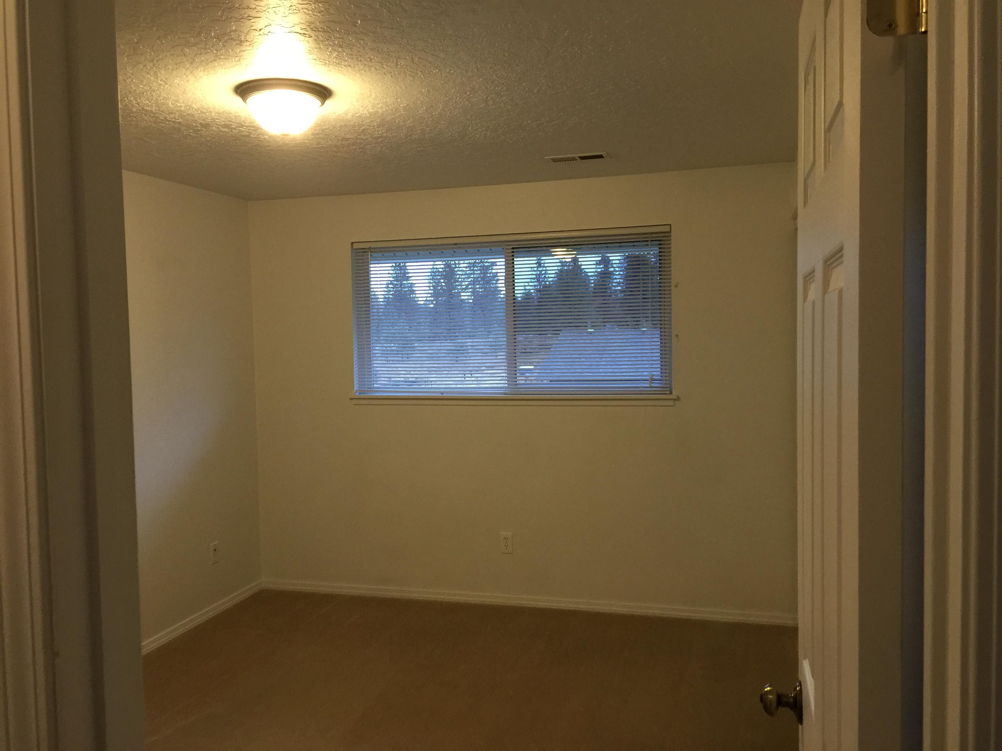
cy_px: 376
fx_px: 839
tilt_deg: -3.9
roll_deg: +1.0
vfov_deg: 48.2
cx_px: 501
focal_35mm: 29
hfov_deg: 61.7
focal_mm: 4.15
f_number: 2.2
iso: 100
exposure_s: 1/15
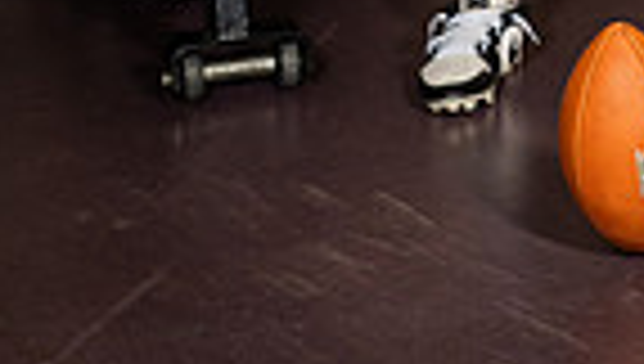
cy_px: -629
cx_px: 581
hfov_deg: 13.5
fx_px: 2703
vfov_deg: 7.1
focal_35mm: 158
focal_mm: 48
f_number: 5.6
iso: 500
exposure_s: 1/250
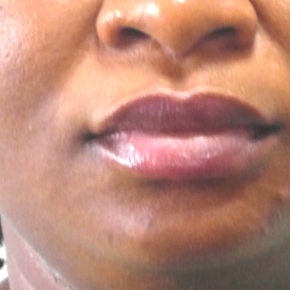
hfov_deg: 4.6
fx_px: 3602
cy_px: -4
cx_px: 141
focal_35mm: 380
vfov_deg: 4.6
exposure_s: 1/20
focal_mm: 20.3
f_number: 4
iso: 400
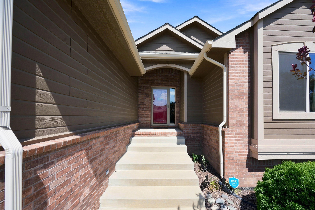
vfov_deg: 81.1
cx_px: 158
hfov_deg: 104.3
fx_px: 122
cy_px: 105
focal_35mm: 14
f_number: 8
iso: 250
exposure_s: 1/640
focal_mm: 14
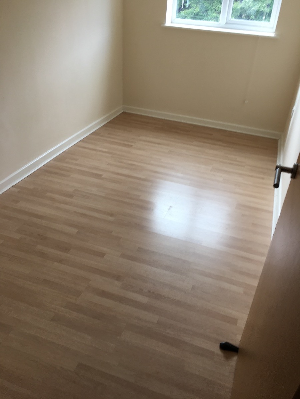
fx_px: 335
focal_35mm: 29
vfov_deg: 61.7
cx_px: 150
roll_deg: -5.7
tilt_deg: -33.6
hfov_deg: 48.2
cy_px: 200
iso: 25
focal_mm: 4.15
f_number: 2.2
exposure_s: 1/50
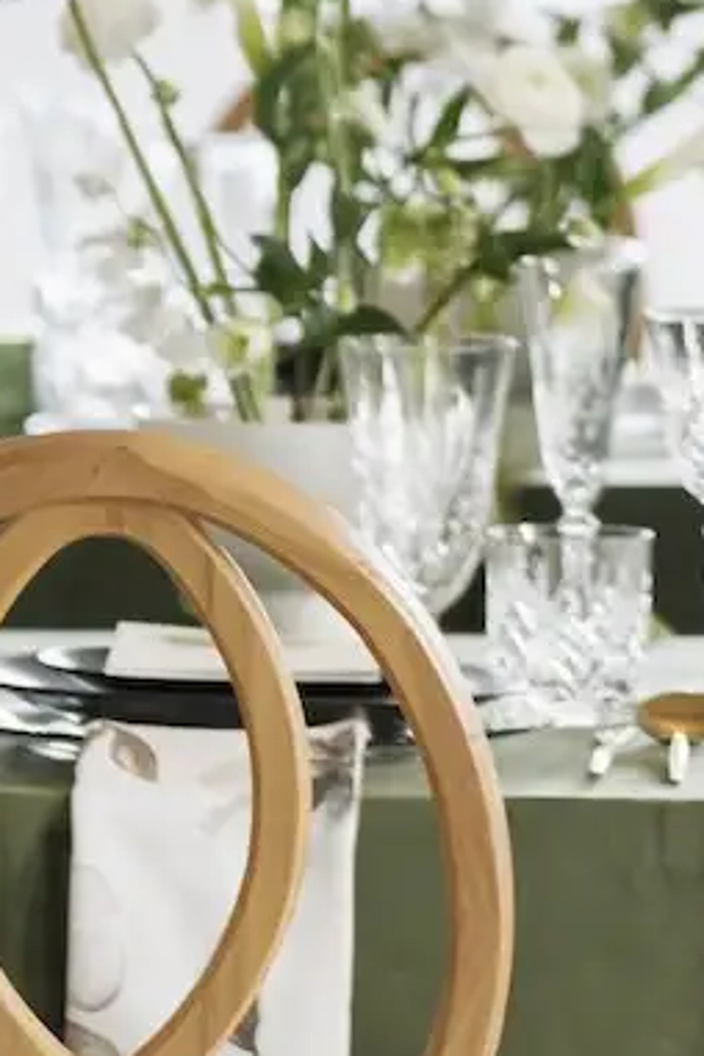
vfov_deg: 5.2
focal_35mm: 394
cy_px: -929
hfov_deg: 3.5
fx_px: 11556
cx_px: 1103
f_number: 1.6
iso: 1600
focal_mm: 50
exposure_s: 1/500
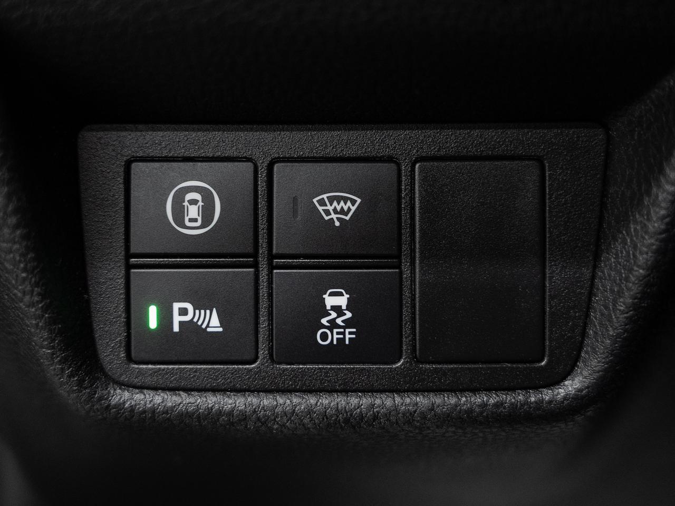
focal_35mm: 51
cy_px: 207
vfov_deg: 28.3
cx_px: 316
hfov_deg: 37.2
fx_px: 1002
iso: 1250
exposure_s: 1/40
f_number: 3.2
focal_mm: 36.4
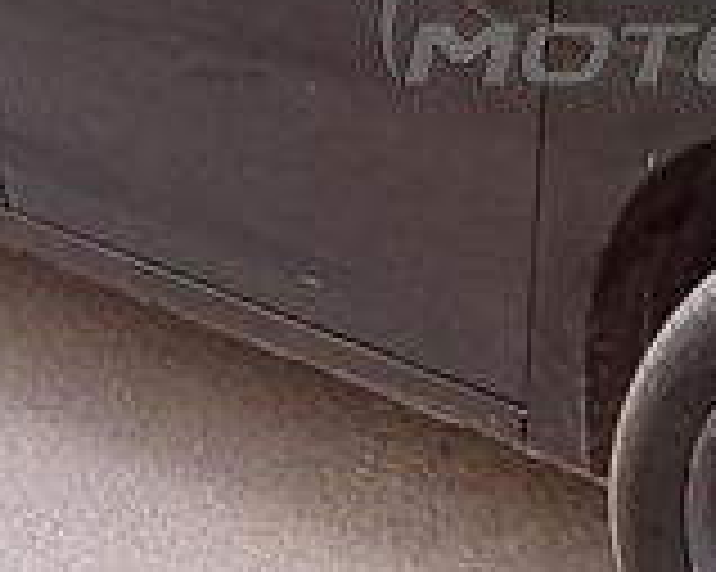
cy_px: -7
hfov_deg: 11.3
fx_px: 3558
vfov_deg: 9.1
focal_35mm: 168
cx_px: 775
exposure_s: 1/50
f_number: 1.8
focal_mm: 3.84
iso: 170
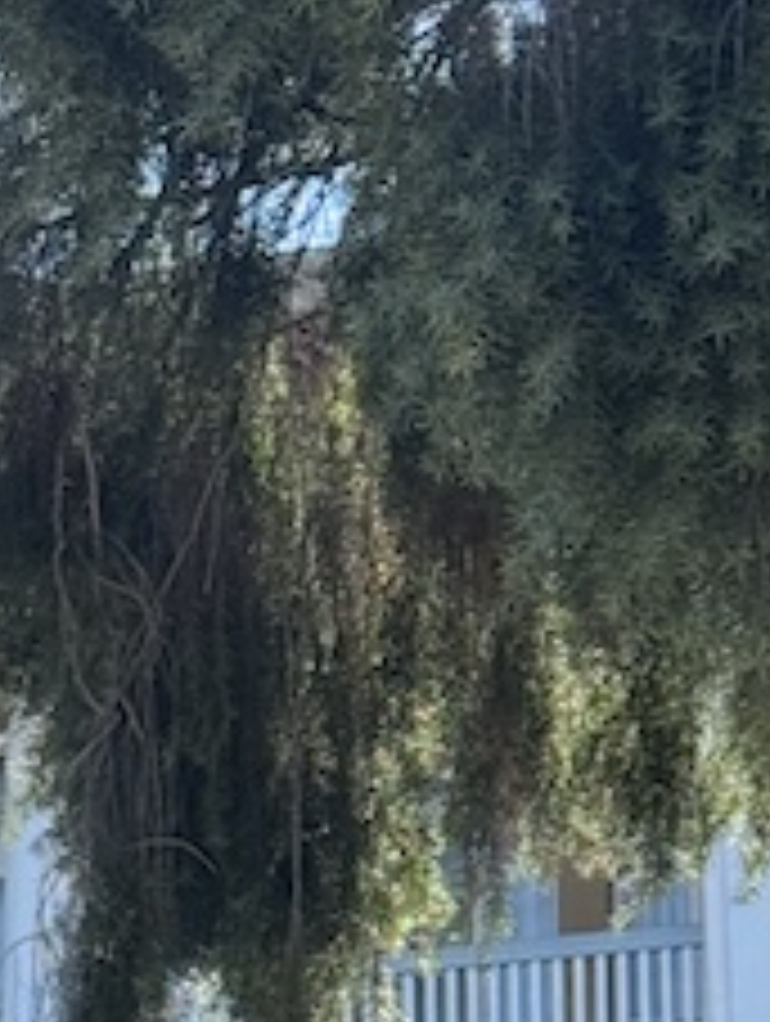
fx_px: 5826
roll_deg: -0.9
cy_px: 1565
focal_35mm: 197
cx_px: -639
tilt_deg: +10.3
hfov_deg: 7.3
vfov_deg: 9.7
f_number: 1.78
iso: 64
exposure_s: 1/1094
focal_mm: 6.76
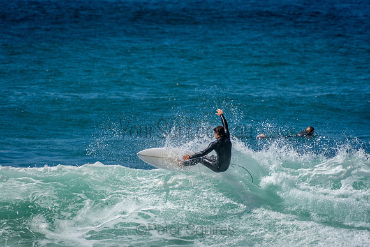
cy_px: 124
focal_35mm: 600
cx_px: 185
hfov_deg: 3.4
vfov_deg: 2.3
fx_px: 6168
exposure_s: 1/2000
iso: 220
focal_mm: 400
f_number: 5.6
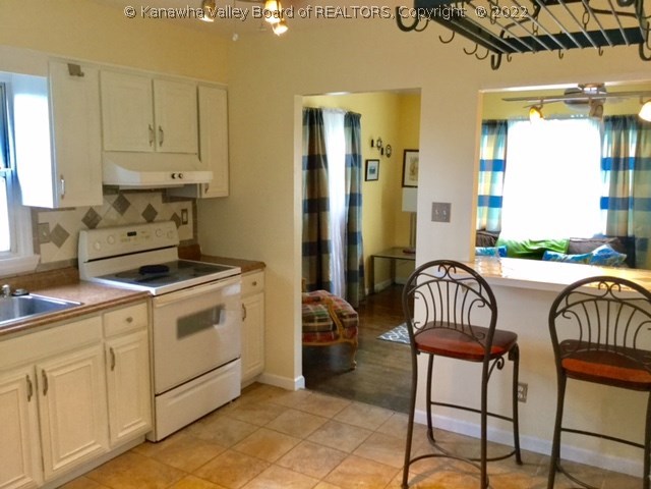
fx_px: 583
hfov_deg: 58.4
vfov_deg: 45.4
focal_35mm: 31
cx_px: 326
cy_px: 244
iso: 80
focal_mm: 3.3
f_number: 2.4
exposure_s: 1/30
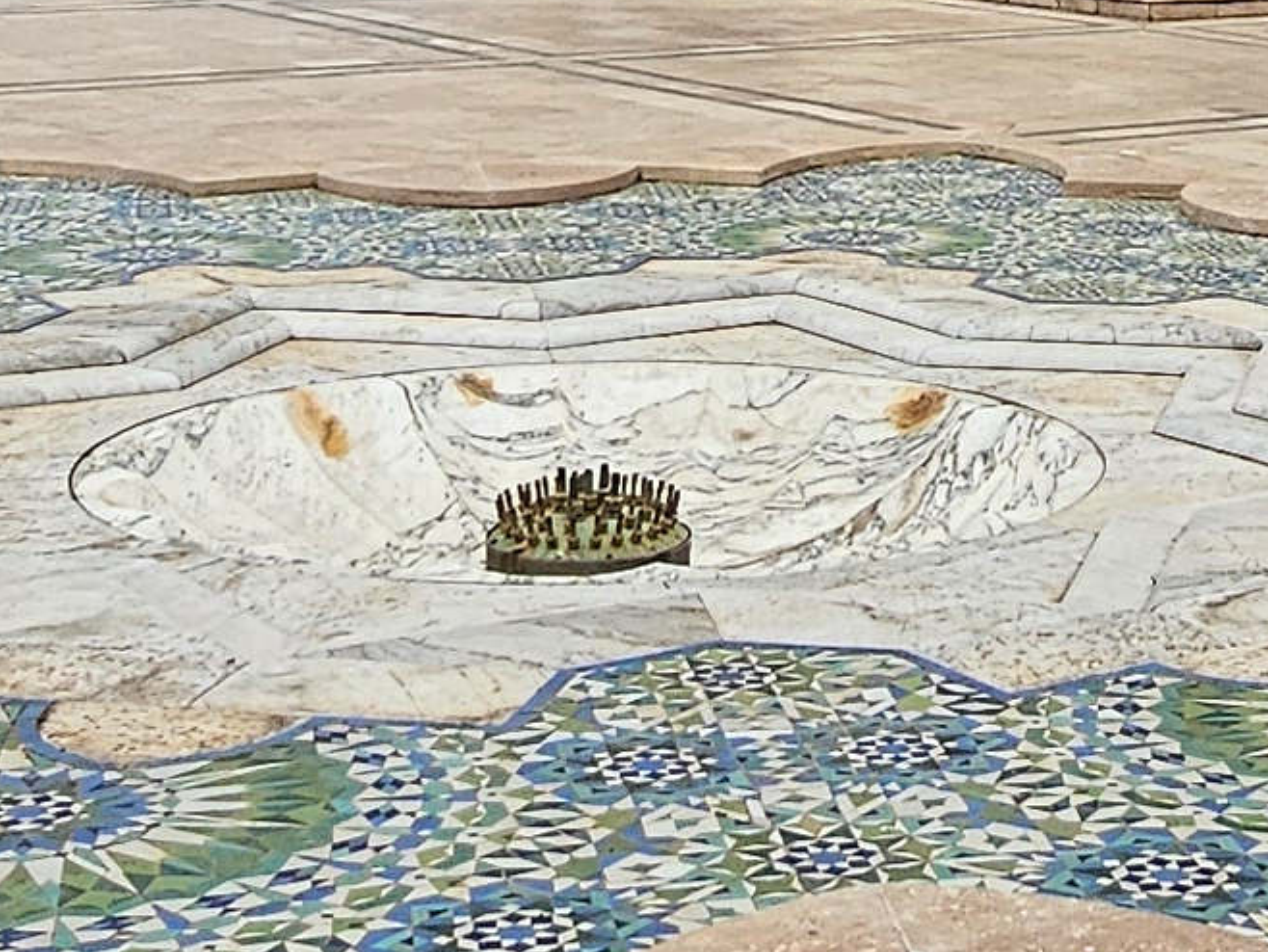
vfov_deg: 17.1
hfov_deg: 24.1
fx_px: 2895
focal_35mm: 79
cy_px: -422
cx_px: 1104
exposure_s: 1/6151
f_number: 2.2
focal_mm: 2.2
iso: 50
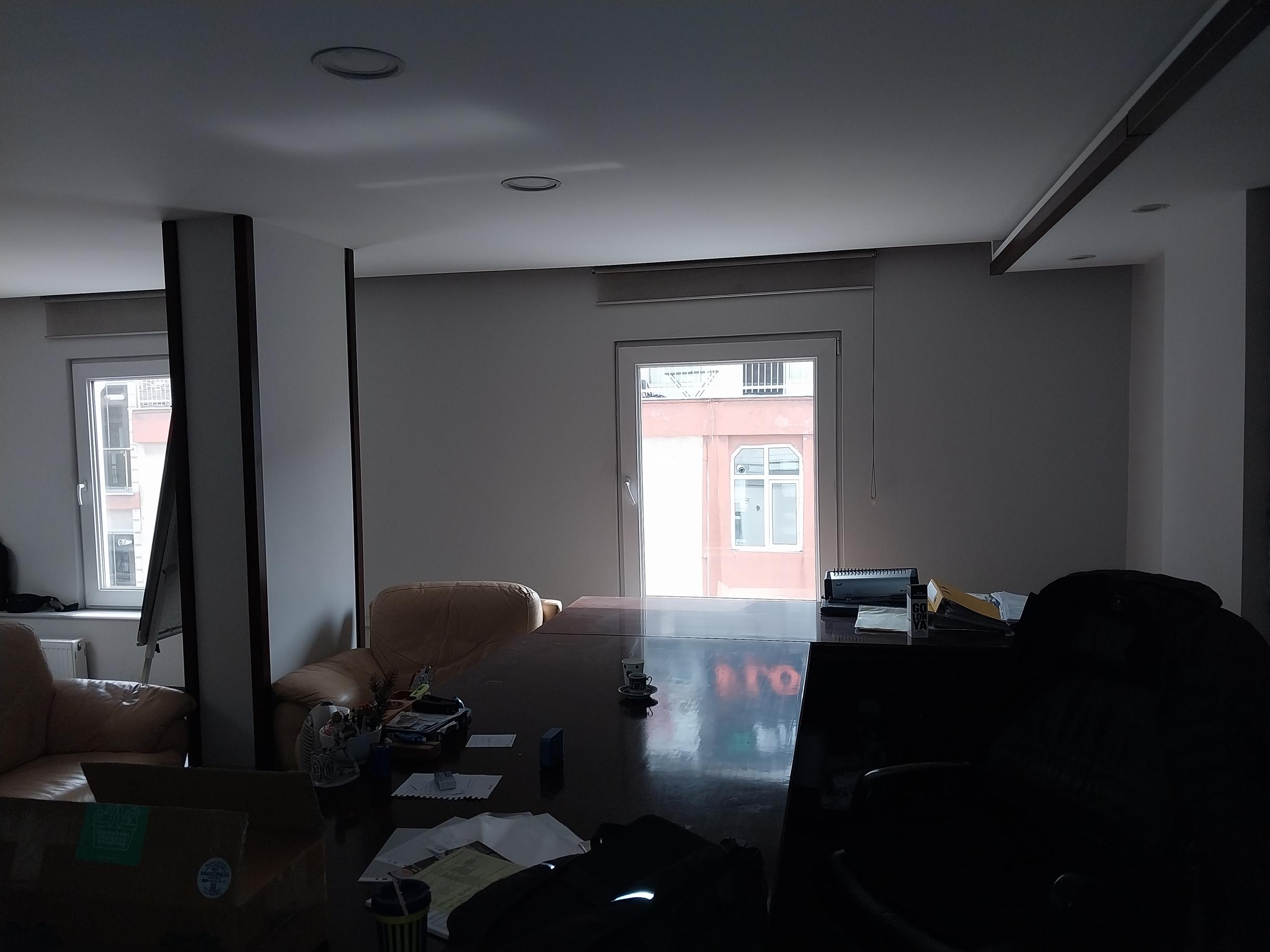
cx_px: 635
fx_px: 954
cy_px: 476
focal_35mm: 26
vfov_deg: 53.1
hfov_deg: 67.3
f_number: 1.8
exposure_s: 1/60
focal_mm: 4
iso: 80
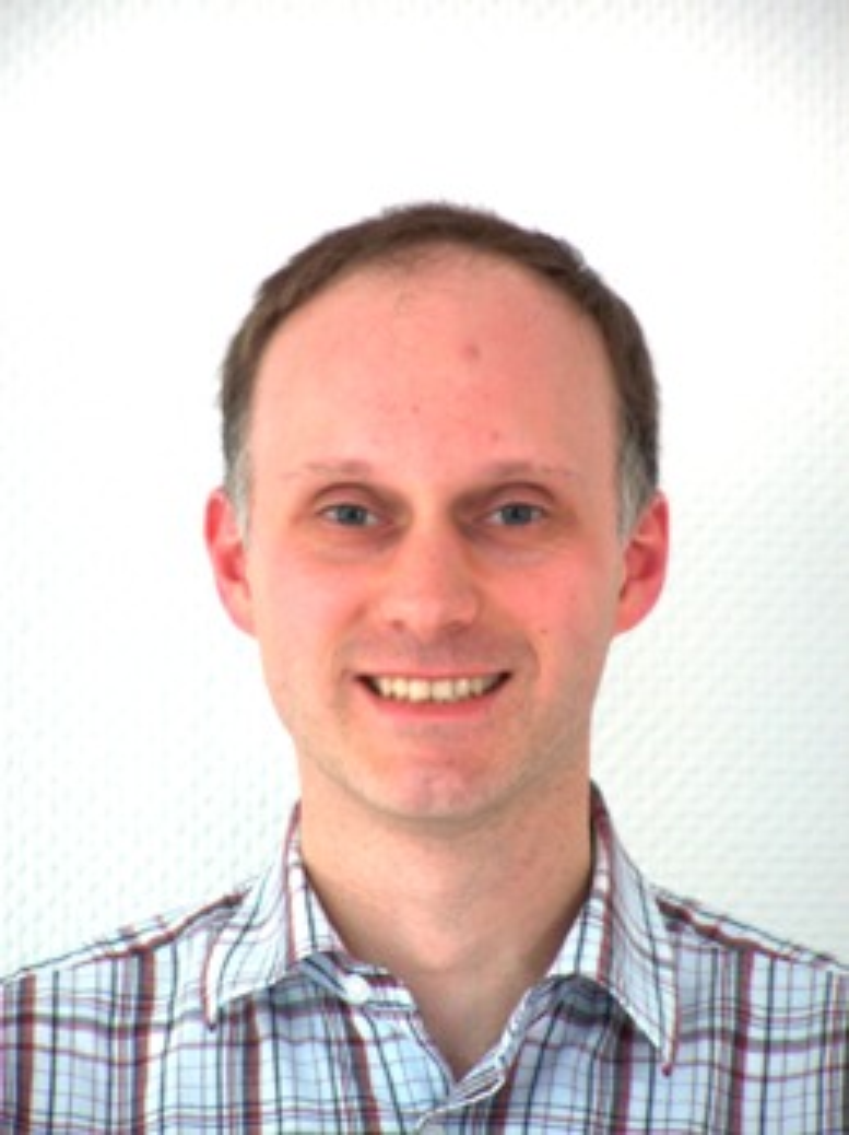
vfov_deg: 6.3
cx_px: 424
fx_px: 10379
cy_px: 568
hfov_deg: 4.7
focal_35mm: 317
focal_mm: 52.6
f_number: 3.6
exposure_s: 1/20
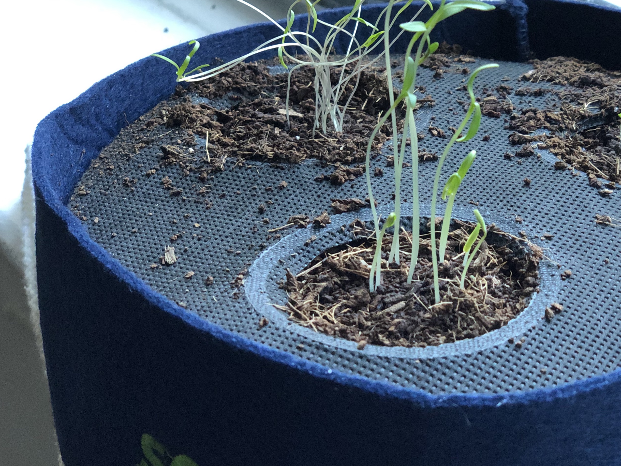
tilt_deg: -28.1
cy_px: 231
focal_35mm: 83
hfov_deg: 23.4
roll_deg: +0.6
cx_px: 442
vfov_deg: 17.8
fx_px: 1489
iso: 125
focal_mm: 6
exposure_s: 1/24
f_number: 2.4
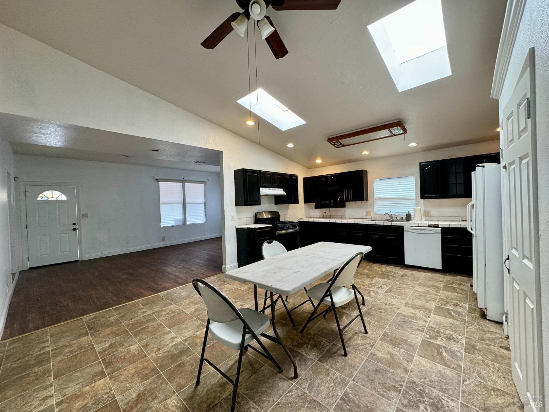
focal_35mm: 14
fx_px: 222
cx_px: 274
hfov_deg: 102.1
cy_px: 206
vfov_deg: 85.7
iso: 160
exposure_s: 1/120
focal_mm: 2.22
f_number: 2.2
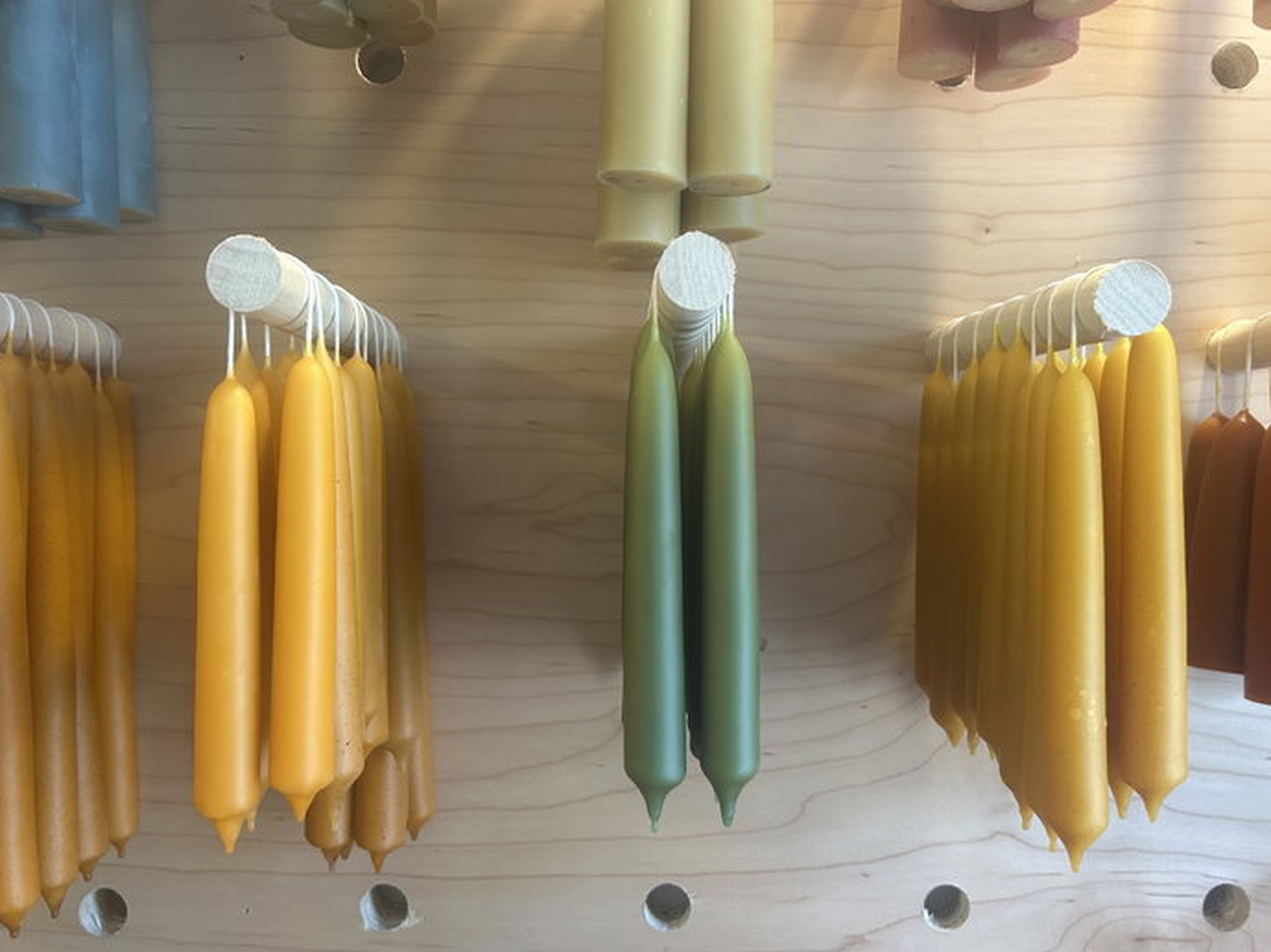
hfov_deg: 61.7
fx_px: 1064
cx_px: 651
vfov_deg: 48.2
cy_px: 504
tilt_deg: -1.8
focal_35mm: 29
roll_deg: +0.1
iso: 160
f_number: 1.5
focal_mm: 5.7
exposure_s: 1/60
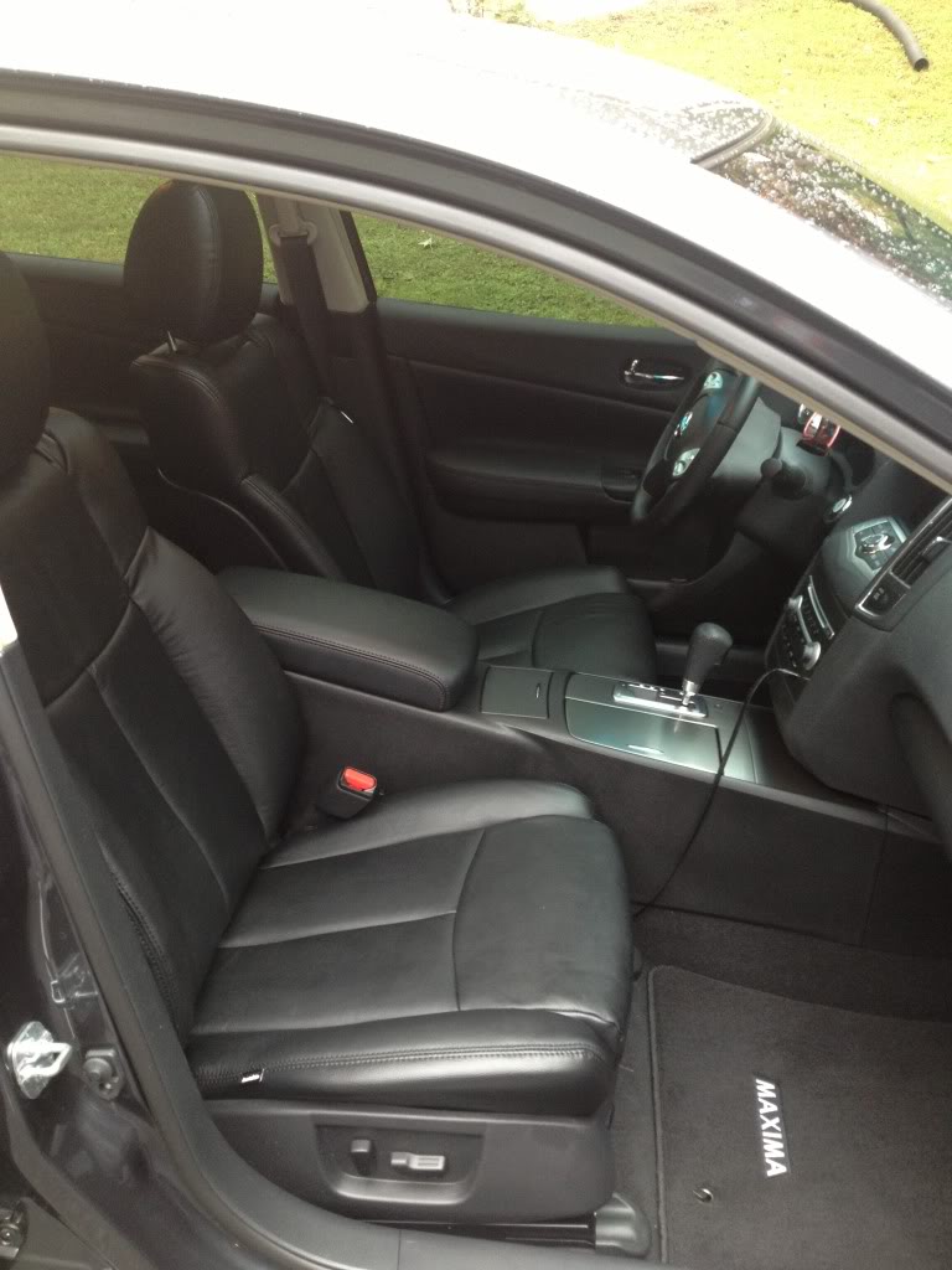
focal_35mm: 35
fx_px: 1283
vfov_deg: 52.6
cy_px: 635
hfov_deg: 40.7
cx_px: 476
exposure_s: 1/20
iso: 125
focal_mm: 4.3
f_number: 2.4
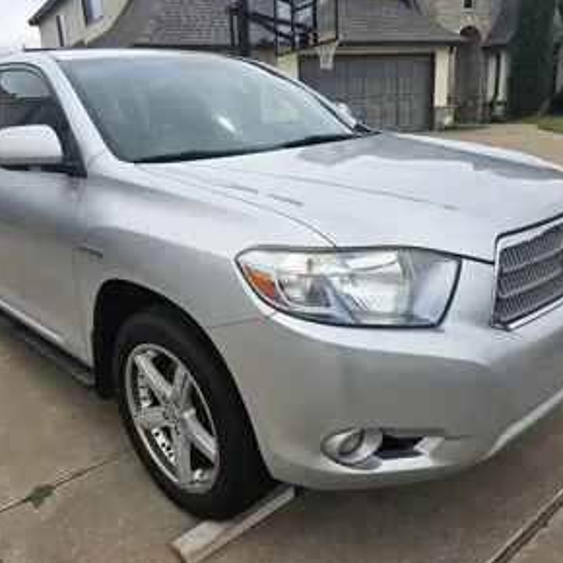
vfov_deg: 57.3
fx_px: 515
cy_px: 276
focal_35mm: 28
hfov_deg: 56.9
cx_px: 227
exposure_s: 1/525
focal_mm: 6.3
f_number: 1.7
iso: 12
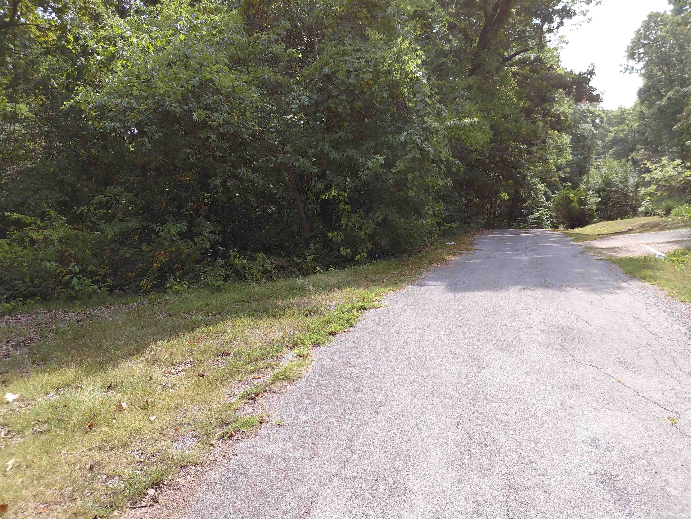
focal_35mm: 25
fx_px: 499
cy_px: 260
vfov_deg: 54.9
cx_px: 346
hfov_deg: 69.4
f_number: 1.8
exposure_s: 1/700
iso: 50
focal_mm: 4.69
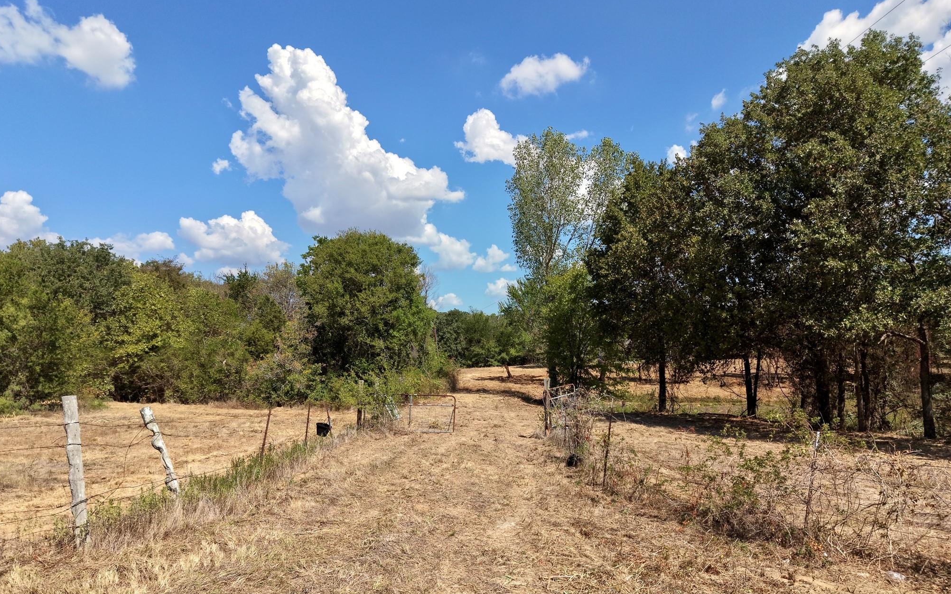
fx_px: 674
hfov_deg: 70.4
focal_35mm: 26
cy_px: 353
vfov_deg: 47.3
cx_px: 475
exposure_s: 1/8000
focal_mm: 8.67
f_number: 1.8
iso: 200
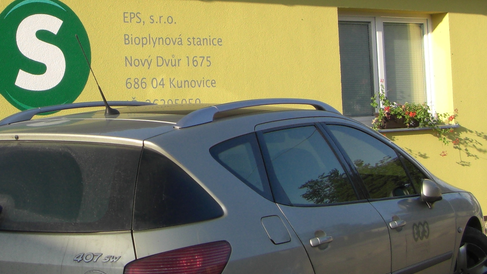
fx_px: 1059
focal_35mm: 82
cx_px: 136
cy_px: 45
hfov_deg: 25.7
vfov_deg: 14.6
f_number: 3.4
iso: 64
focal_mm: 6.3
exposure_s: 1/400
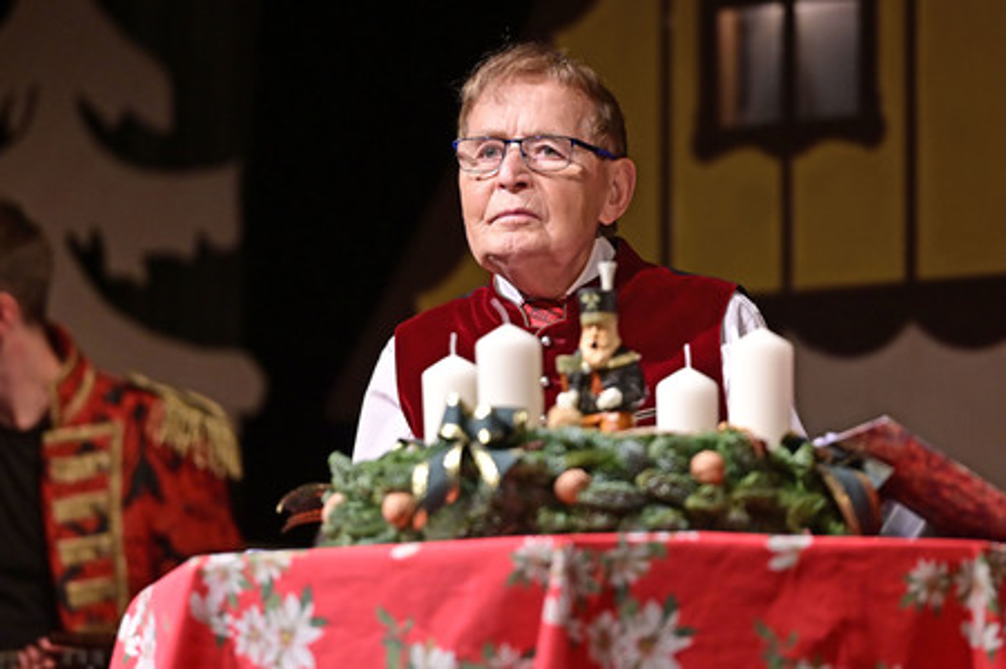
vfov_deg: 6.9
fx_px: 5585
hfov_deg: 10.3
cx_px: 503
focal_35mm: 200
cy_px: 334
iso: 1800
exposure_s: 1/250
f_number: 2.8
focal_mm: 200
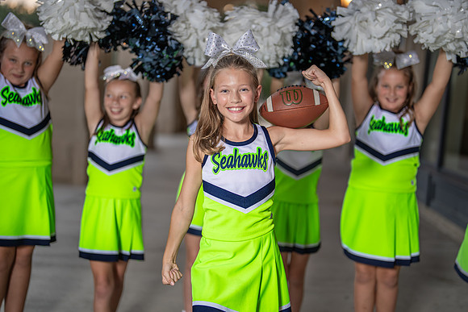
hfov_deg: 38.7
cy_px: 156
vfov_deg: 26.4
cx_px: 237
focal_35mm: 51
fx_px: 667
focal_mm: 50
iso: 100
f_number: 1.2
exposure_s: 1/400
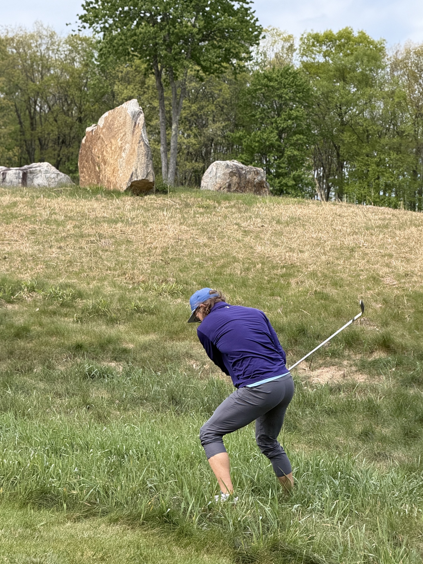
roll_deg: -0.7
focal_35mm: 111
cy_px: 285
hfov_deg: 13.3
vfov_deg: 17.7
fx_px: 1808
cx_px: 200
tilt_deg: -2.0
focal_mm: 16.89
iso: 50
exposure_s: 1/613
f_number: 2.8
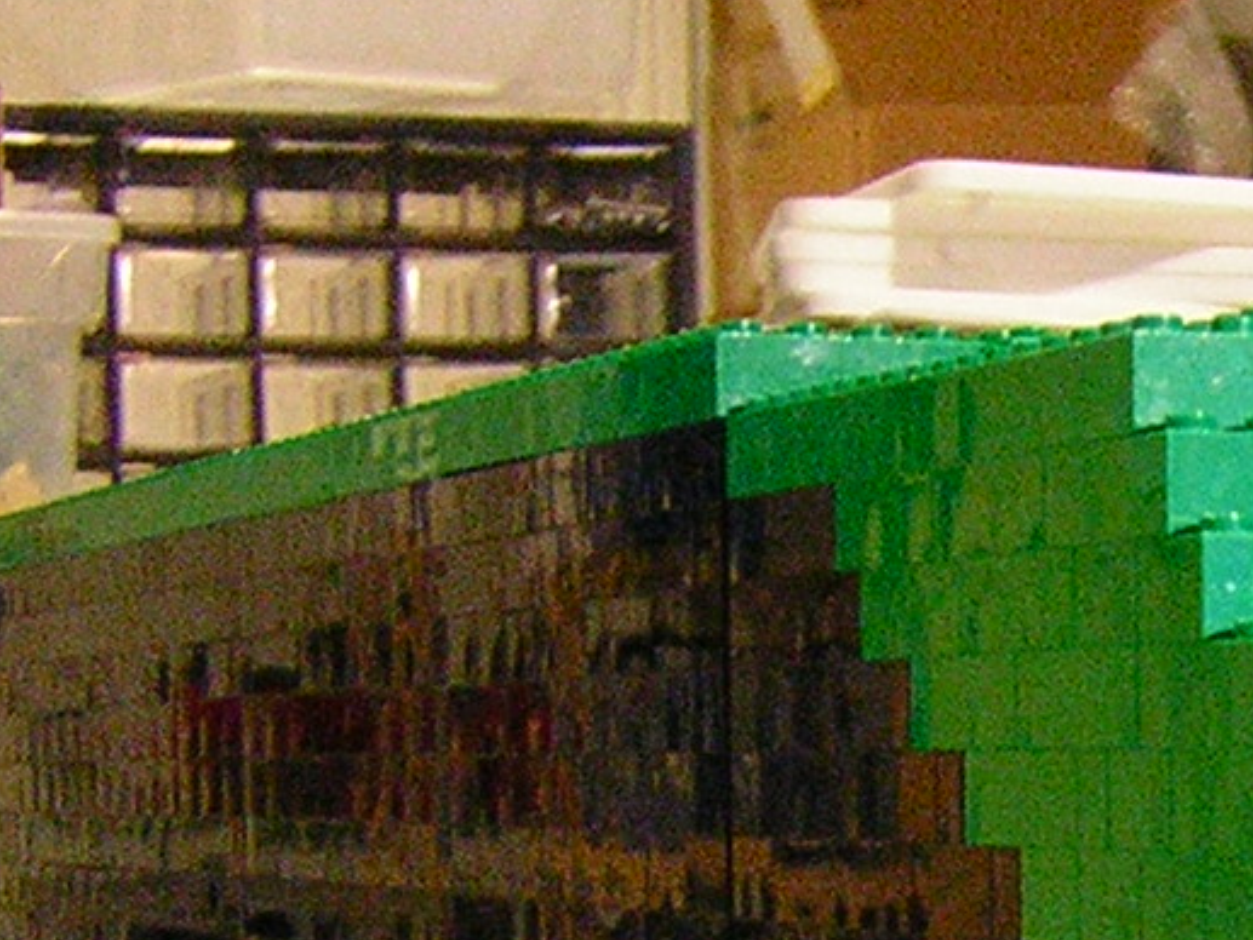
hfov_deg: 14.0
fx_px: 4815
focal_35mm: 133
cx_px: 1837
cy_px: 1112
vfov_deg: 11.0
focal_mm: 5.6
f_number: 2.8
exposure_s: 1/5
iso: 200
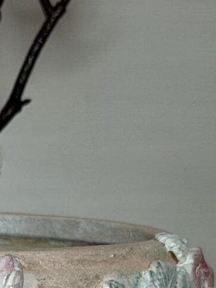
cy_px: 616
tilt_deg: -15.3
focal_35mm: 252
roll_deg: -2.6
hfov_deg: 5.9
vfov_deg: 7.5
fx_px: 2097
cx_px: -32
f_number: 1.78
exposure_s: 1/109
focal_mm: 6.76
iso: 100
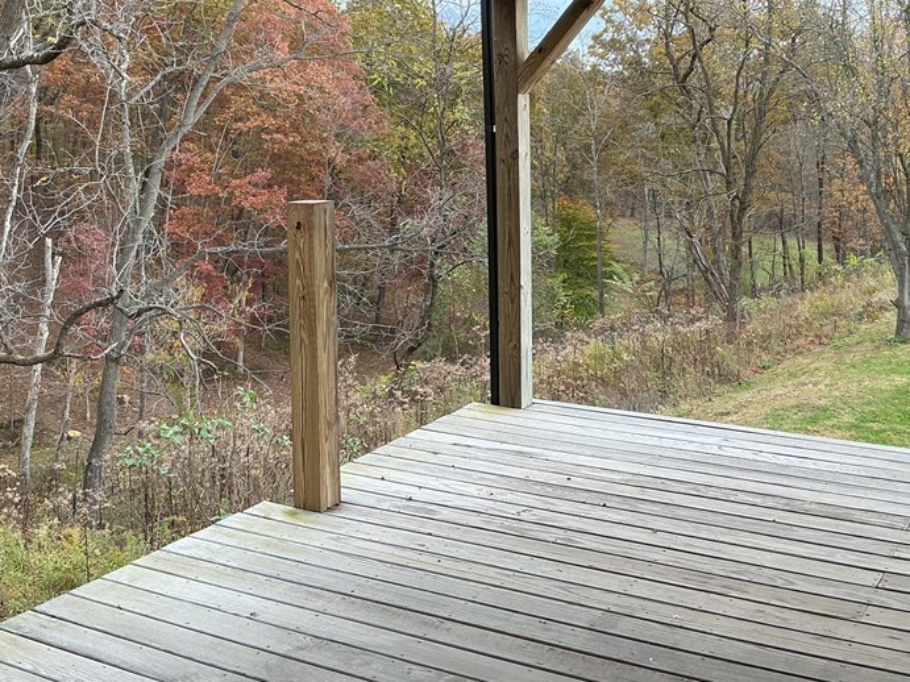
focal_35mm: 43
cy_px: 215
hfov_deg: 43.8
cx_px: 508
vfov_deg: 33.2
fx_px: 1130
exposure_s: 1/125
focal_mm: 3
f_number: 1.8
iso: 16
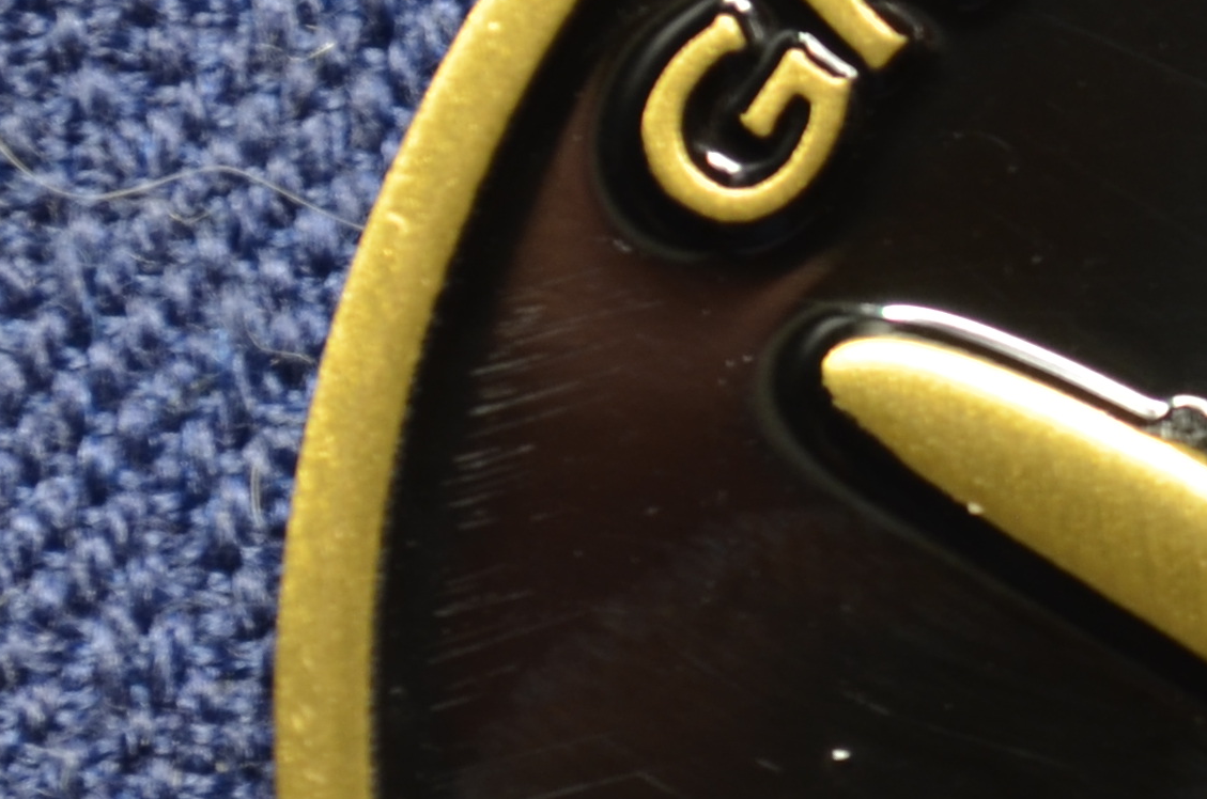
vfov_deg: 3.8
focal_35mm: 360
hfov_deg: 5.7
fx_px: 12052
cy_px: 676
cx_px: 1661
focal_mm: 55
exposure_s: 1/2.5
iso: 160
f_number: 8
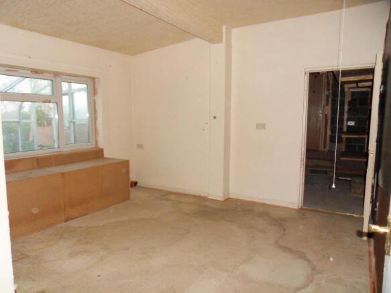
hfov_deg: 71.6
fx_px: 271
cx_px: 196
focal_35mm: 24
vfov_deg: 56.8
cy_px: 146
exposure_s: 1/30
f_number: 3.3
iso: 200
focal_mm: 4.2
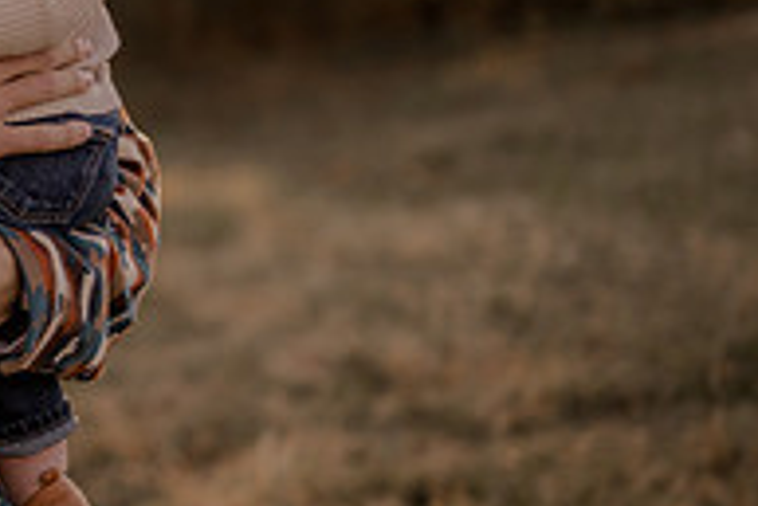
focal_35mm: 150
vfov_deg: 9.1
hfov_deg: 13.0
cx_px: -334
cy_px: 14
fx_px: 3161
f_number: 1.8
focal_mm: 50
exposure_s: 1/1600
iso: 250
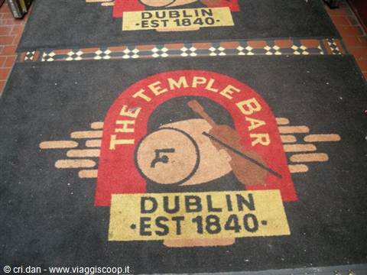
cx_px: 184
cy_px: 138
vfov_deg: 39.7
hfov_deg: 51.4
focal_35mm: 36
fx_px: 382
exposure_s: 1/62.2
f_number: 2.7
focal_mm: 7.5
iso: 255
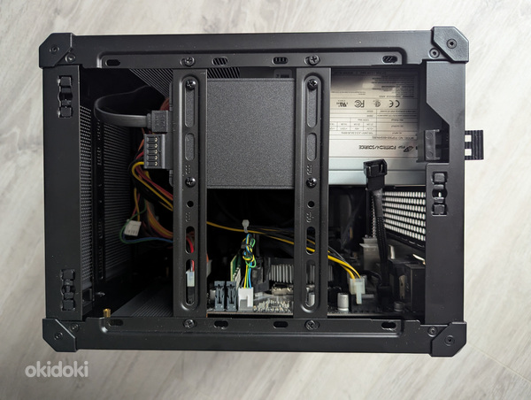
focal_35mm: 24
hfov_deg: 71.5
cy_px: 200
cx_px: 266
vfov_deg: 57.0
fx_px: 369
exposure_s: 1/64.3
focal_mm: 6.81
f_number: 1.85
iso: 753
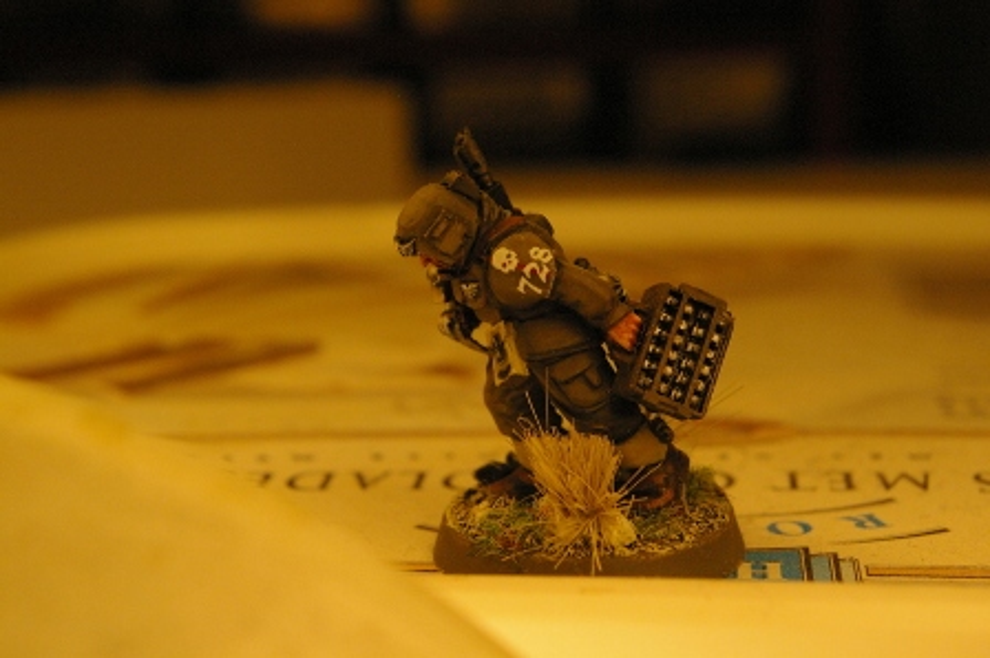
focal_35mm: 82
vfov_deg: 16.5
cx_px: 495
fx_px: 2267
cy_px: 329
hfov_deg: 24.6
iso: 1600
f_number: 11
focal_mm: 55
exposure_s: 1/1000
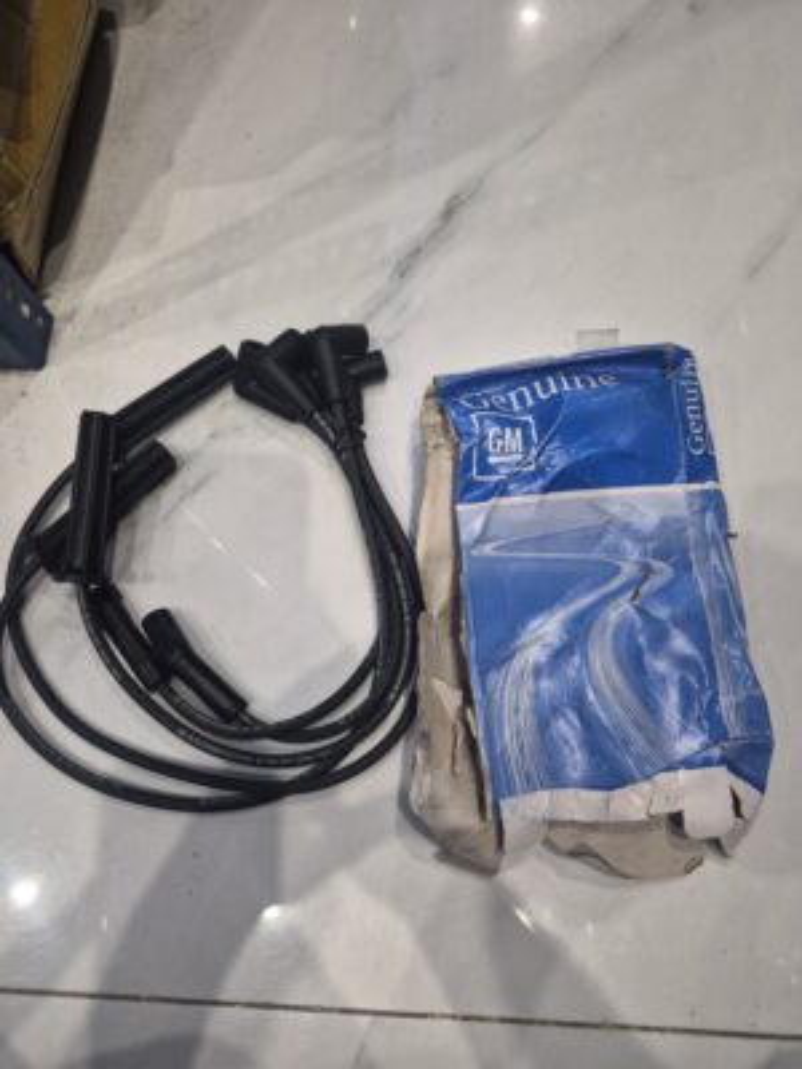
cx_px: 401
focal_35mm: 23
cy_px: 534
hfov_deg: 58.9
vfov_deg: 73.9
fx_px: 710
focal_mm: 5.4
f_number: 1.8
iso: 320
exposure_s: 1/53
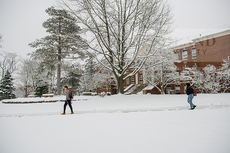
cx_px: 115
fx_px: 198
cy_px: 76
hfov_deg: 60.3
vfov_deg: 42.3
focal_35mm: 31
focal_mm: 31
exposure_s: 1/400
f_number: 4
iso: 320
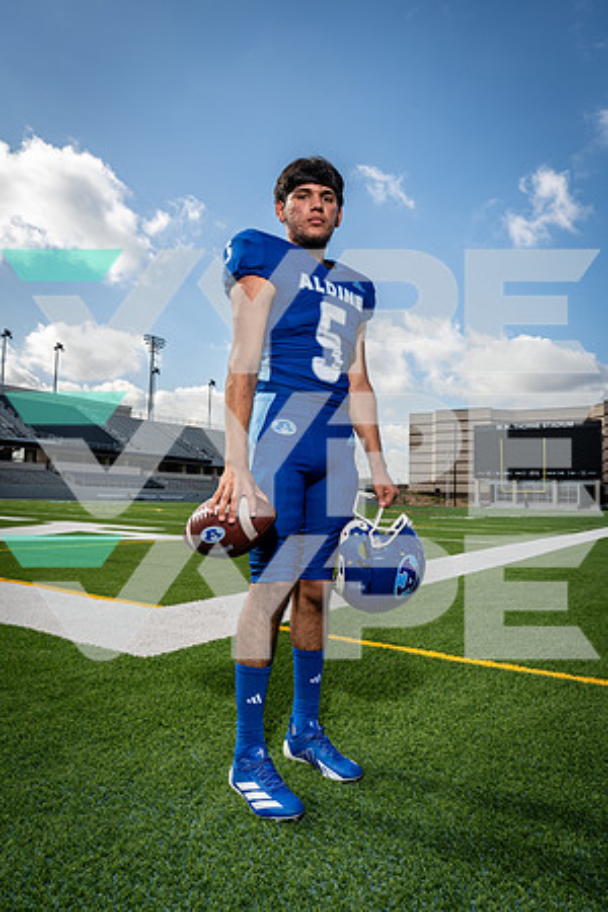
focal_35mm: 25
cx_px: 304
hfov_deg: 51.3
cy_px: 456
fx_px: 633
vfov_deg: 71.5
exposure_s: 1/250
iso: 125
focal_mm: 25
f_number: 8
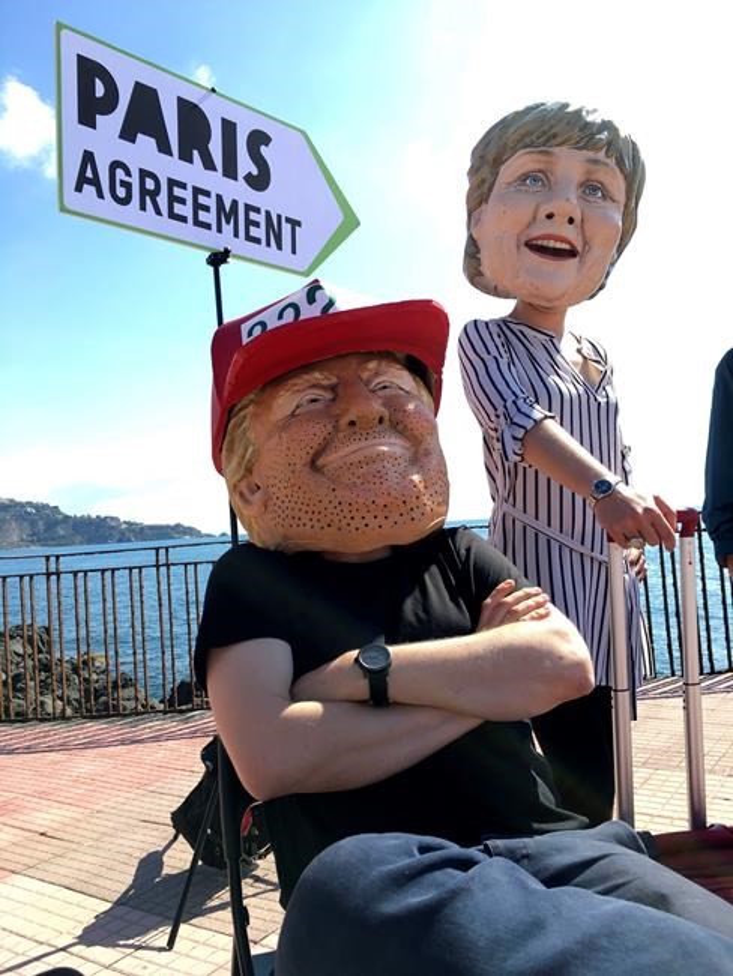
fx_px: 818
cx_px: 366
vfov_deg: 61.6
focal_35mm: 29
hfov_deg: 48.3
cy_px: 488
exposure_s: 1/630
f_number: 2.2
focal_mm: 4.15
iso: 25
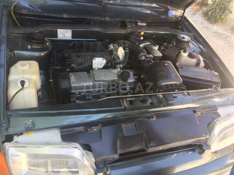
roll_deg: -12.3
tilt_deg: -38.8
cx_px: 117
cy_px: 88
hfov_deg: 61.7
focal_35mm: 29
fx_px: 196
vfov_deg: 48.2
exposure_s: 1/103
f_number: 2.2
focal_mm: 4.15
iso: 32
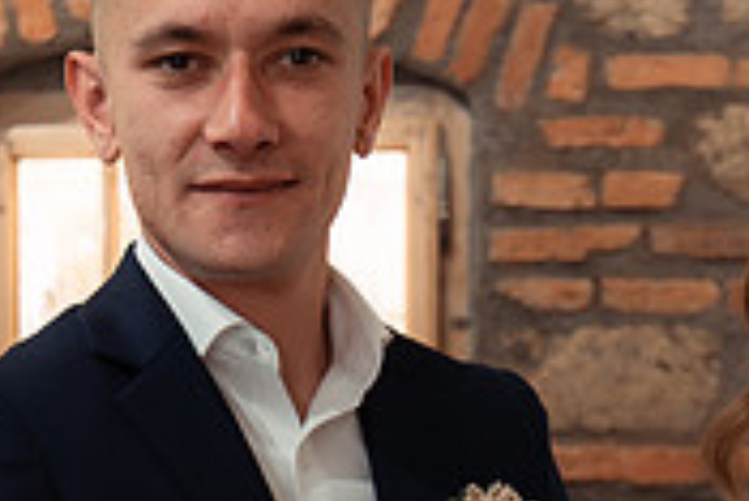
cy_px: 553
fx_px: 2290
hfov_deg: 18.6
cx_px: 366
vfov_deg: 12.3
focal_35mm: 110
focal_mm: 30
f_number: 2.8
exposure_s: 1/200
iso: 2500
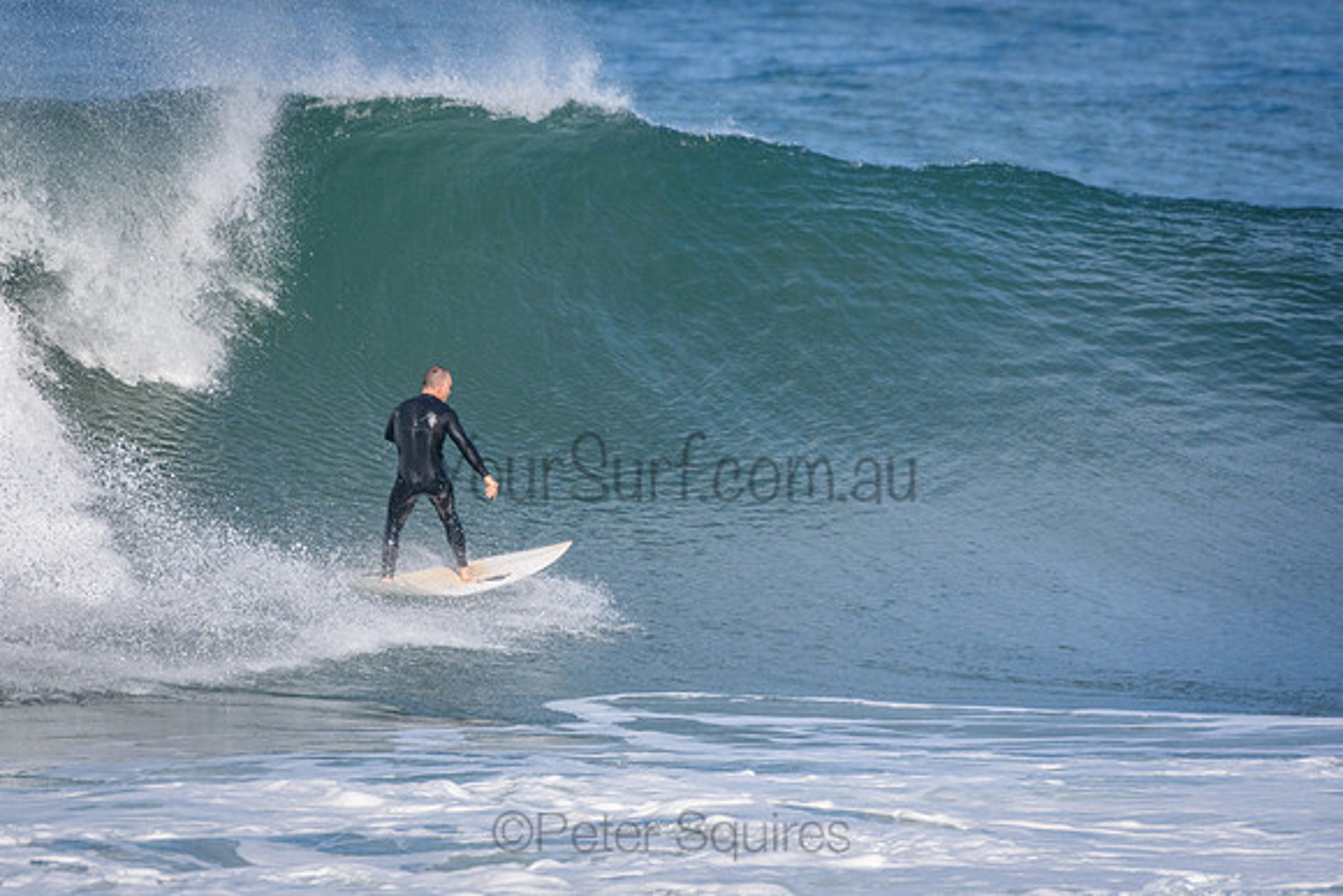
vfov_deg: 2.2
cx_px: 672
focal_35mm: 630
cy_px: 448
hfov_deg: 3.3
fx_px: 23507
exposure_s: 1/2000
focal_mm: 420
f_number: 5.6
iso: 360
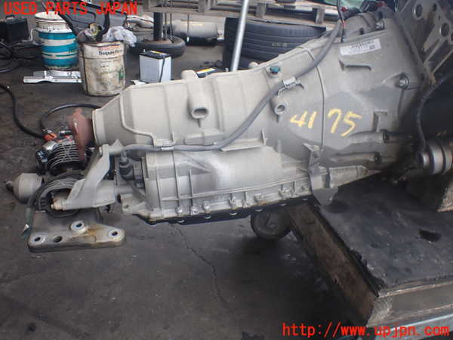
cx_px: 226
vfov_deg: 46.8
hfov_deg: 60.0
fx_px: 393
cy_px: 170
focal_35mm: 30
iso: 100
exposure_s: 1/160
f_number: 2.3
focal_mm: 5.4
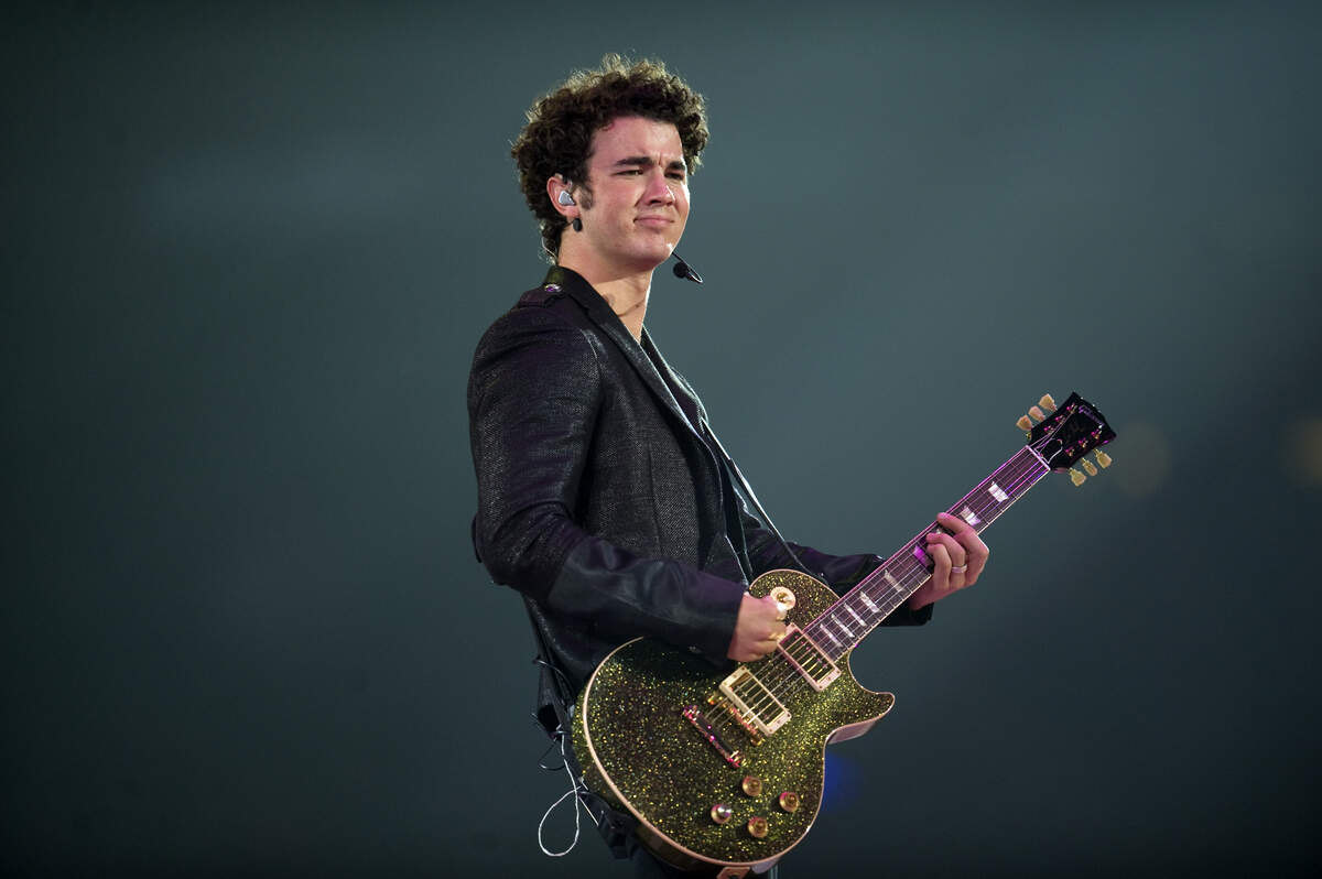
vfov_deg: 3.4
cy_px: 440
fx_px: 14676
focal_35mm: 400
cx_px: 661
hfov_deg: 5.2
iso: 400
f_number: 2.8
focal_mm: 400
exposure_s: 1/400
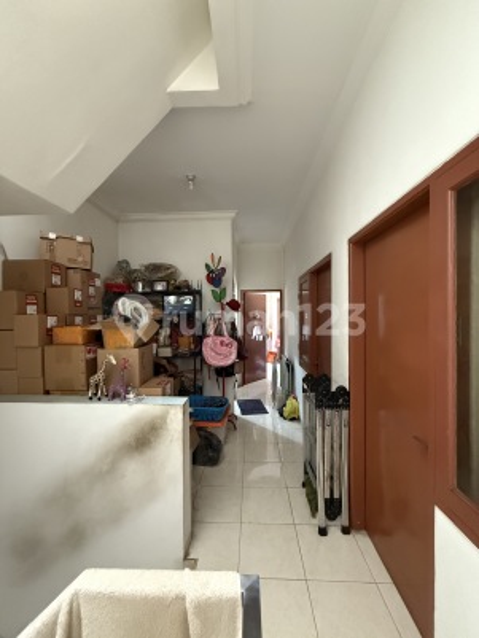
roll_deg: +0.4
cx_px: 240
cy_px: 319
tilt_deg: -0.2
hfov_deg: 85.7
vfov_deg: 102.0
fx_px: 258
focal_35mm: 14
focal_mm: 2.22
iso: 1250
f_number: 2.2
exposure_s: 1/60
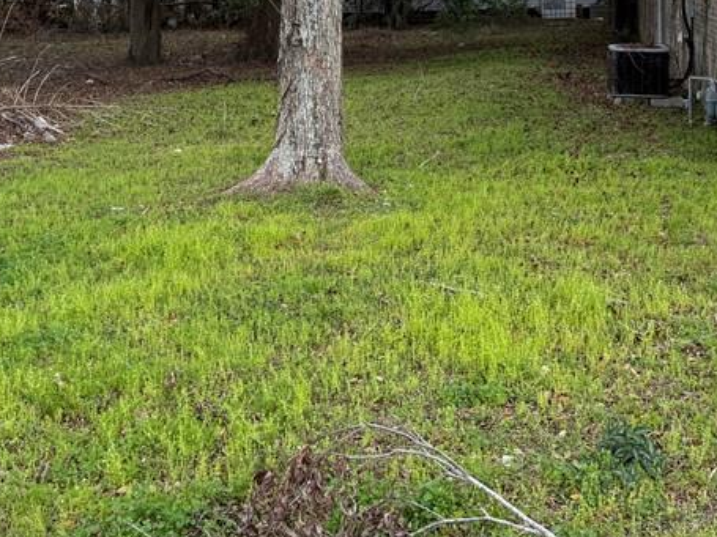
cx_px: 403
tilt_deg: -2.5
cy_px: 43
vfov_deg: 26.0
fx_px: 1118
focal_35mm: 54
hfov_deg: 35.5
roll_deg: -1.3
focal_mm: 6.76
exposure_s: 1/649
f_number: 1.78
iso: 100
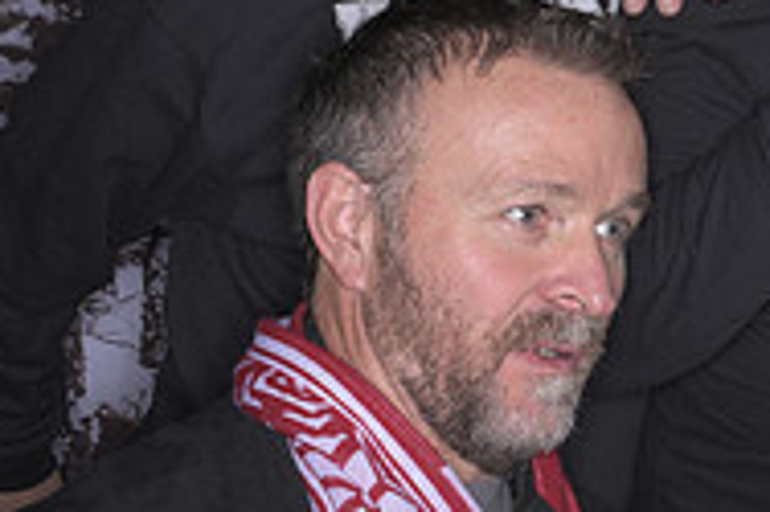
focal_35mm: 108
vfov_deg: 12.6
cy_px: 63
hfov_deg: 17.2
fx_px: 2308
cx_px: 1126
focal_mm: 35
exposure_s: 1/250
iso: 64
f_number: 11
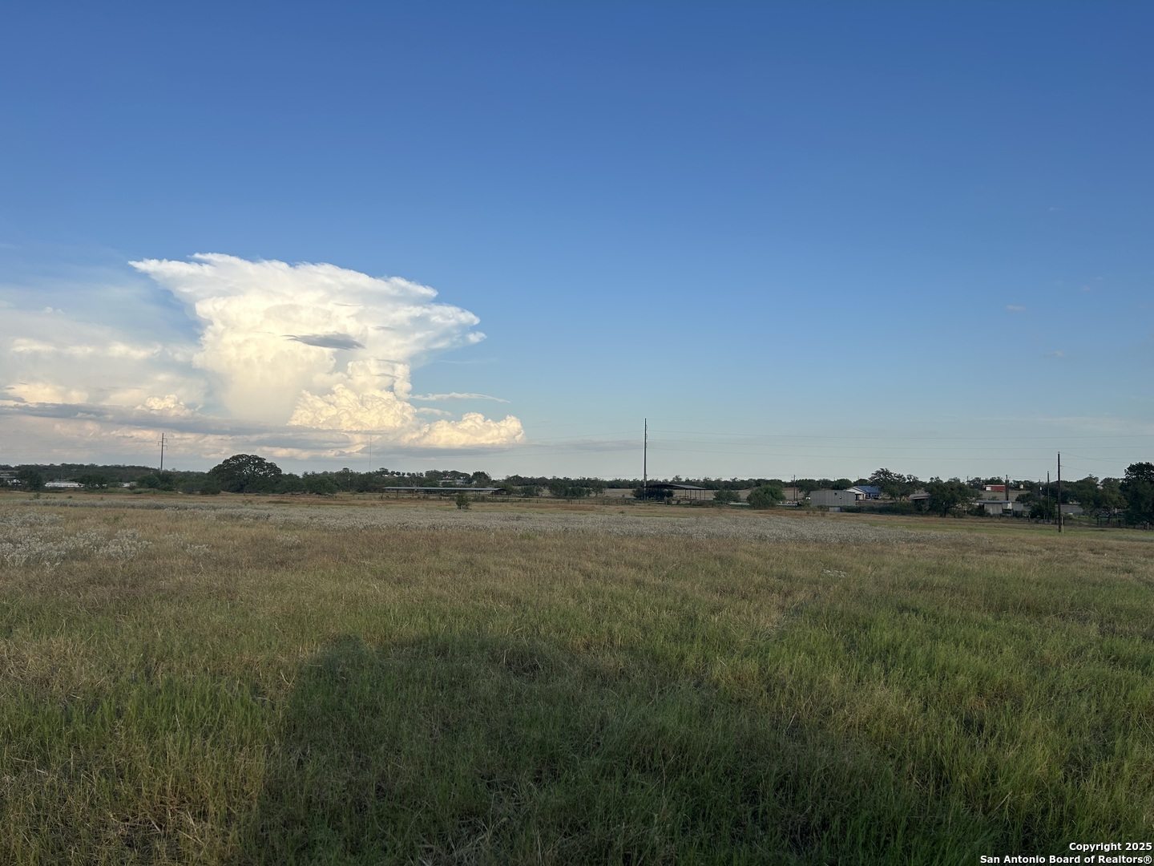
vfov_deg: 53.1
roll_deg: -1.1
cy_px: 433
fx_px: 867
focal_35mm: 26
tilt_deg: +3.9
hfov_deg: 67.3
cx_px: 577
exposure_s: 1/2994
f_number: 1.5
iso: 50
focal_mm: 5.7
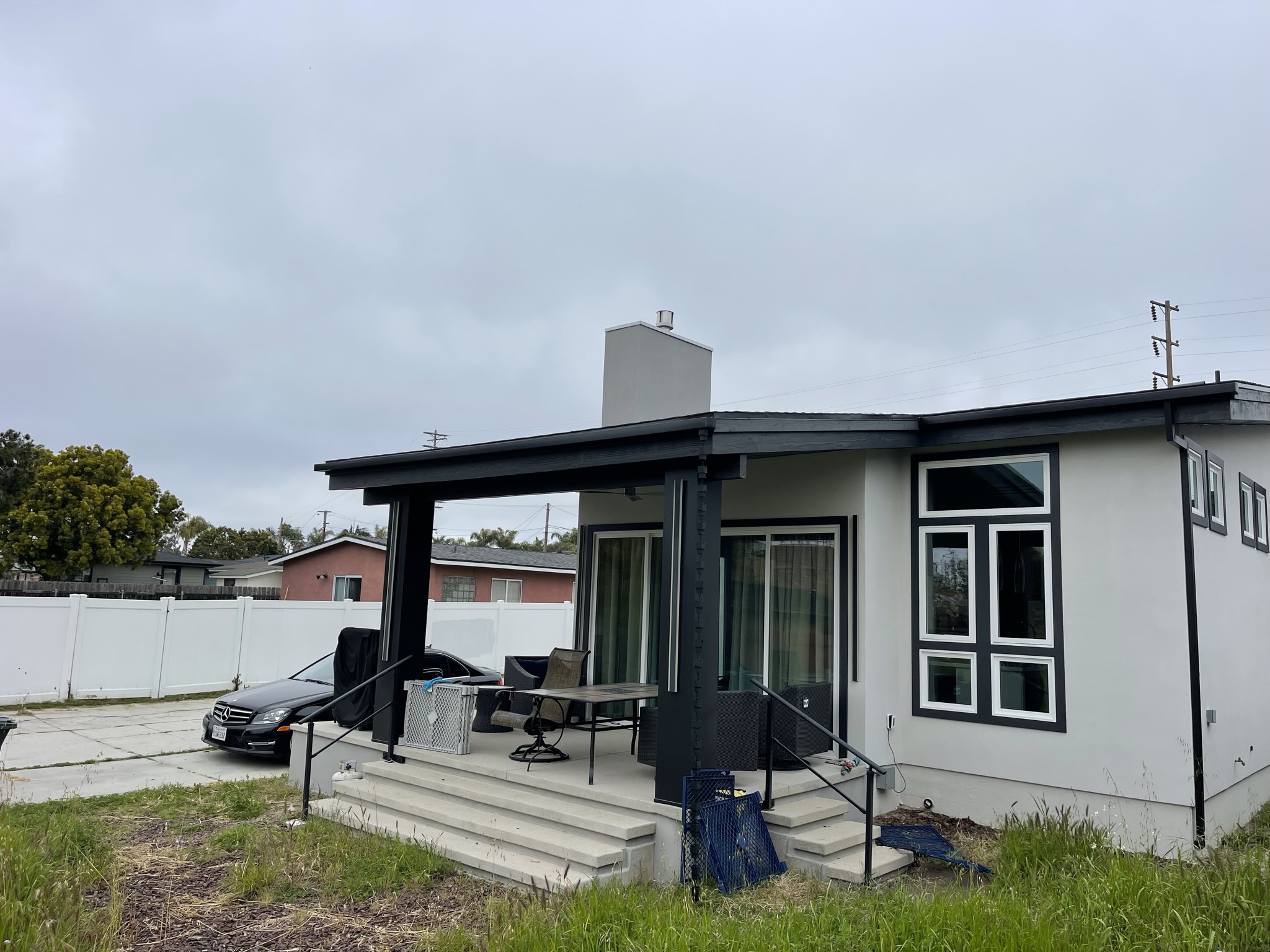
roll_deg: -2.7
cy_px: 476
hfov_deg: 67.3
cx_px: 635
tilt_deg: +8.8
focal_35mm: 26
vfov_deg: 53.1
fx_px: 954
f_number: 1.6
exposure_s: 1/1976
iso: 32
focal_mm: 5.1
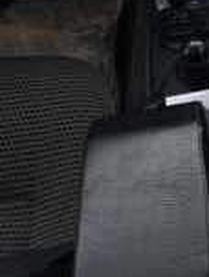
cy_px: -99
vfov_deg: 18.9
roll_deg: +8.8
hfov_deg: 15.4
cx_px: 194
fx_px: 762
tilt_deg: -27.8
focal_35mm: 95
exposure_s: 1/116
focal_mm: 4.15
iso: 32
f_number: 2.2
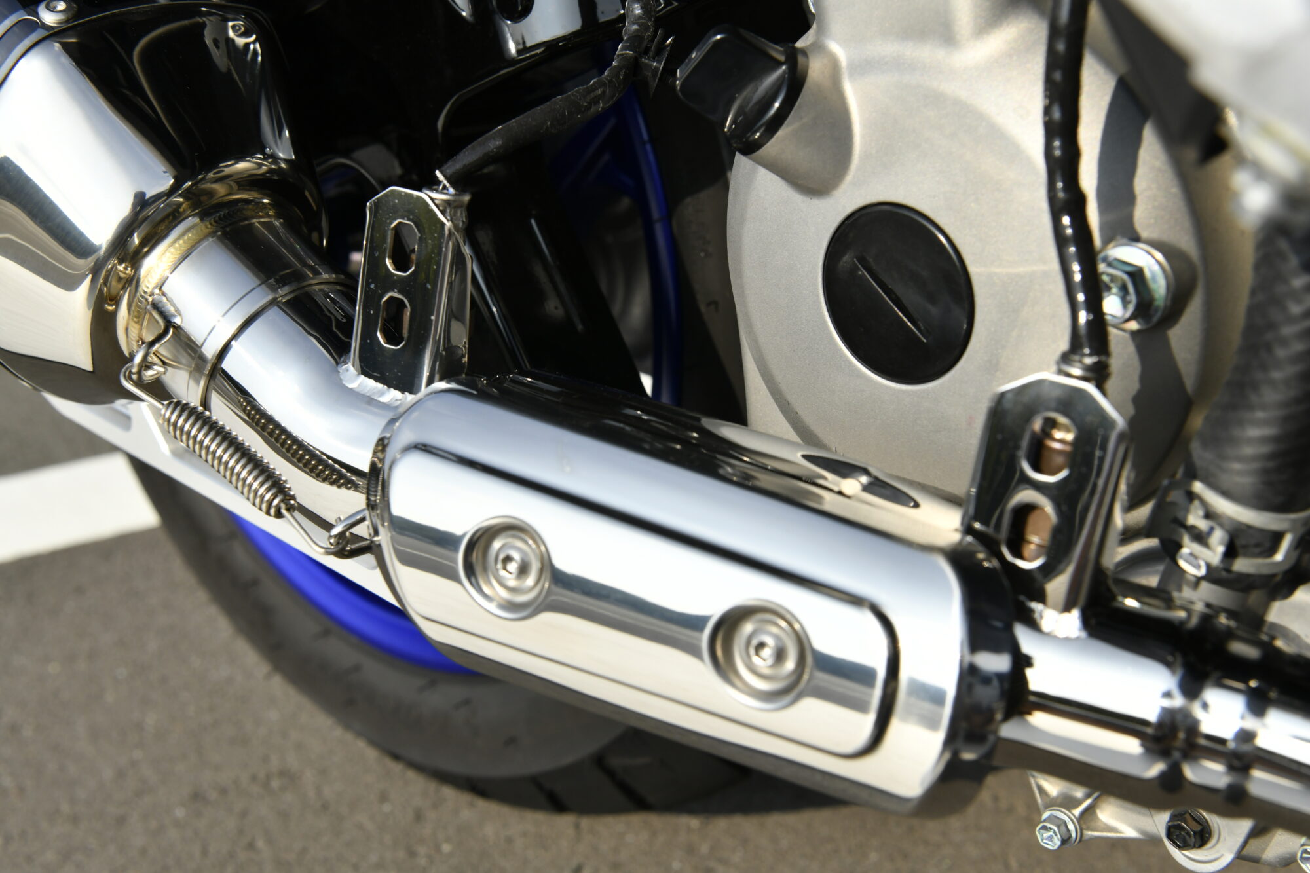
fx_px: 1819
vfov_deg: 27.0
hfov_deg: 39.6
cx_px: 655
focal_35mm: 50
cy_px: 436
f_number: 10
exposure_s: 1/1000
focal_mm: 50
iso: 500
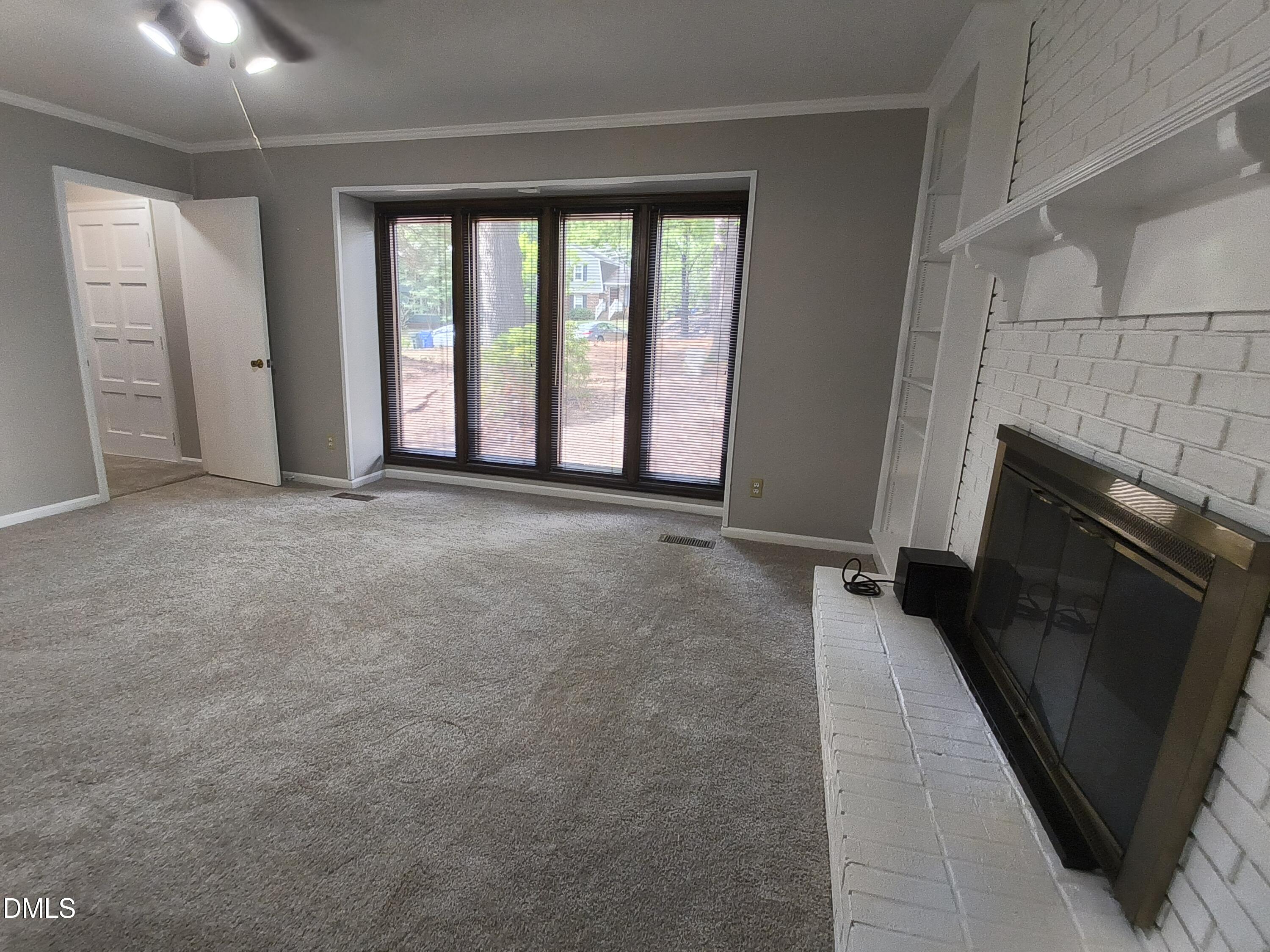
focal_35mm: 16
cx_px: 635
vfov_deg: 78.1
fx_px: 587
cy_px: 476
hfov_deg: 94.5
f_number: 2.2
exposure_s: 1/50
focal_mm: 1.46
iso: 100
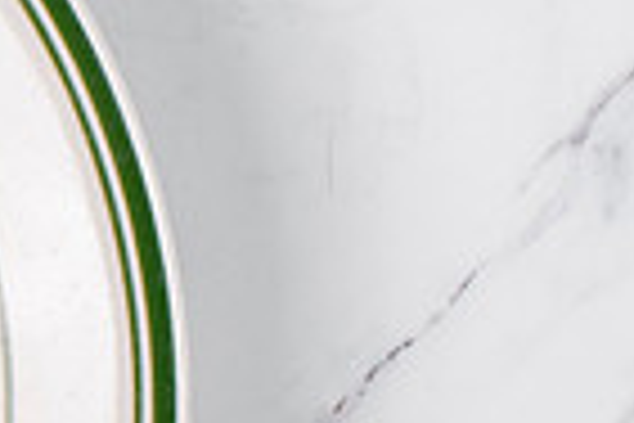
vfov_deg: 5.0
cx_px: -685
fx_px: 4825
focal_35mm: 274
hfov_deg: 7.2
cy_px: 484
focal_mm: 50
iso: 200
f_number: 11
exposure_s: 1/250
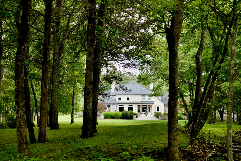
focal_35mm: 53
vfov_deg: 25.5
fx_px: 355
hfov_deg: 37.5
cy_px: 80
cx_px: 120
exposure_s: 1/125
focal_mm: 35
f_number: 2.8
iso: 100
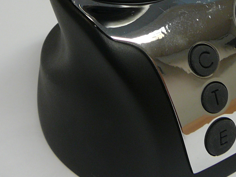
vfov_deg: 17.0
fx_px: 580
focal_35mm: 85
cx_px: 163
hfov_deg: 22.9
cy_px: 1
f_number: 2.8
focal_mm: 5.2
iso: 100
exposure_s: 1/30
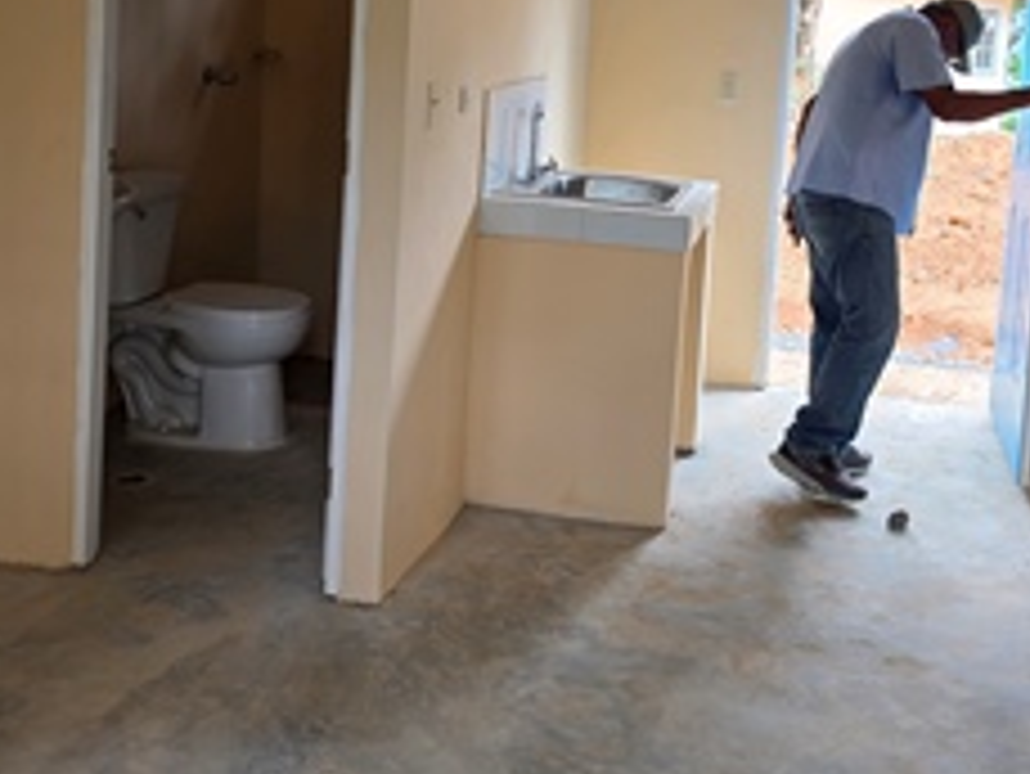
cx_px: 679
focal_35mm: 45
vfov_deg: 31.3
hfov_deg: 41.6
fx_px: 1340
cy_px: 144
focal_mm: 6.5
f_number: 1.4
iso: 40
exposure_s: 1/180
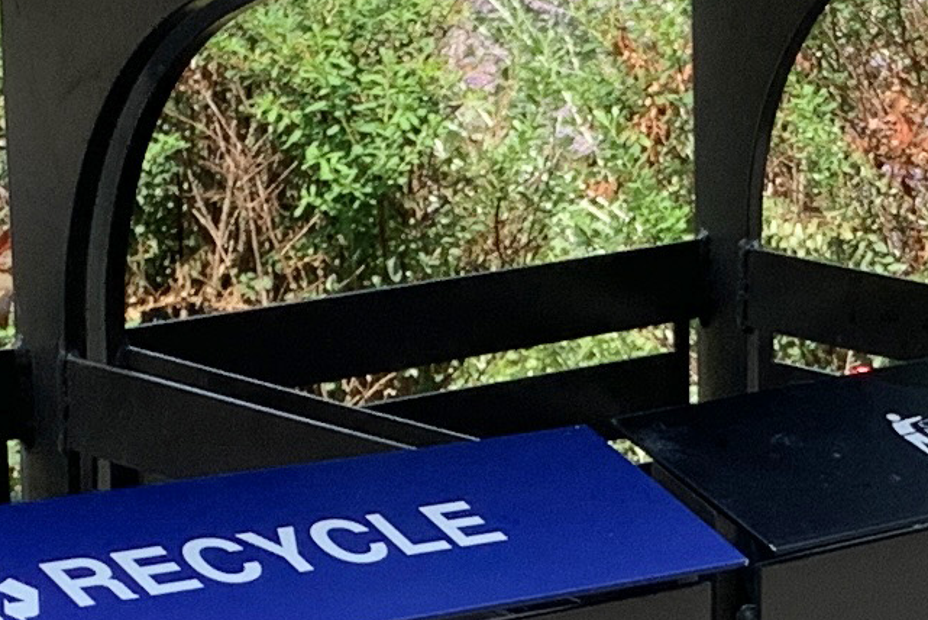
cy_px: 662
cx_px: 796
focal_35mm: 170
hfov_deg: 12.0
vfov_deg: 8.0
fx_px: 4384
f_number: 1.8
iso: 25
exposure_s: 1/529
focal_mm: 4.25
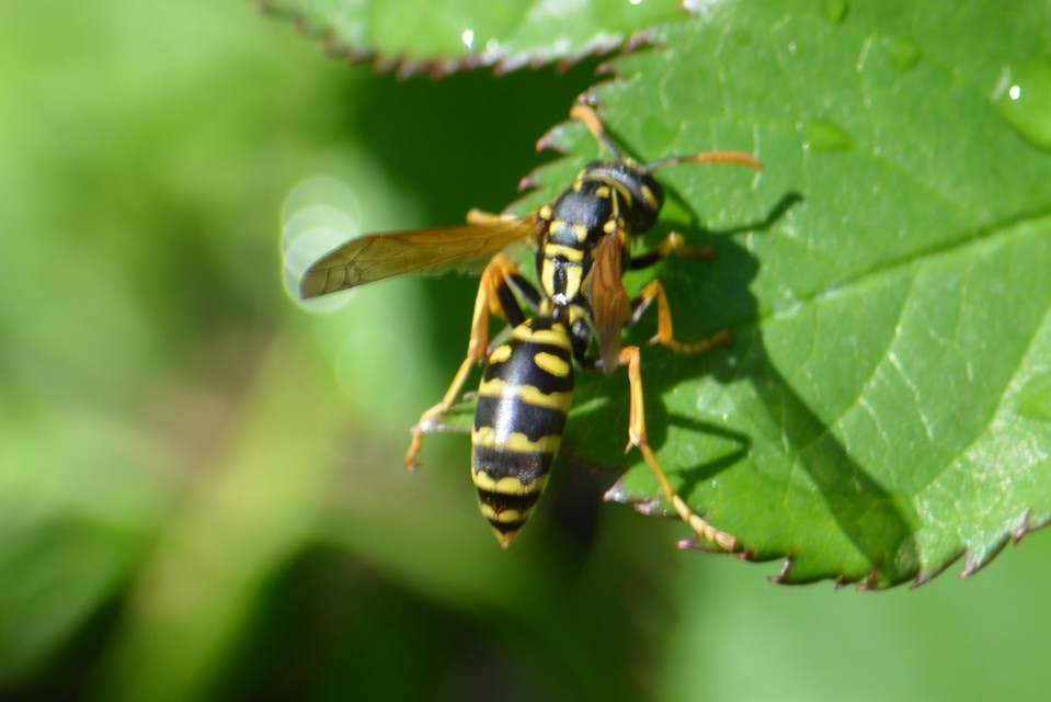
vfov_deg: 3.1
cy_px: 351
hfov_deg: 4.6
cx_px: 526
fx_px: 13141
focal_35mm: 450
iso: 100
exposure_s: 1/125
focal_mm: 300
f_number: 8
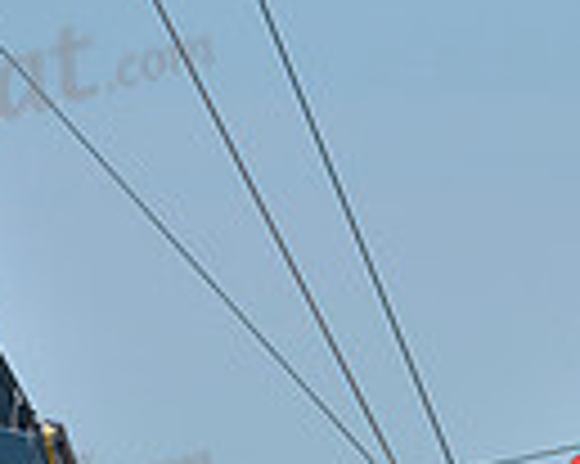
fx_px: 21012
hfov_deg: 1.6
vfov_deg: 1.3
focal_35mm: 1225
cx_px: 450
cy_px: 701
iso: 280
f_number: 4.5
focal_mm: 290
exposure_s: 1/3200
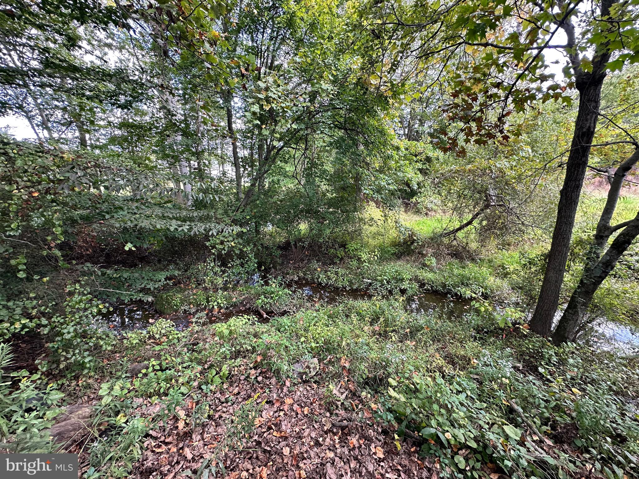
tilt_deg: -14.0
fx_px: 258
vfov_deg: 85.7
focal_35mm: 14
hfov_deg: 102.1
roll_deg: +1.1
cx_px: 320
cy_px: 240
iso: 100
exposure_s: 1/99
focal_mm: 2.22
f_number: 2.2
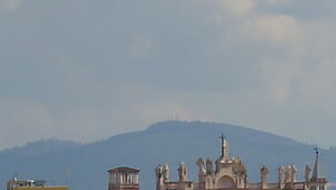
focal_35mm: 627
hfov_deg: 3.4
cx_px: 732
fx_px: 5588
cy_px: -83
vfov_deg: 1.9
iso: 100
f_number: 13
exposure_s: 1/125
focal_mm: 50
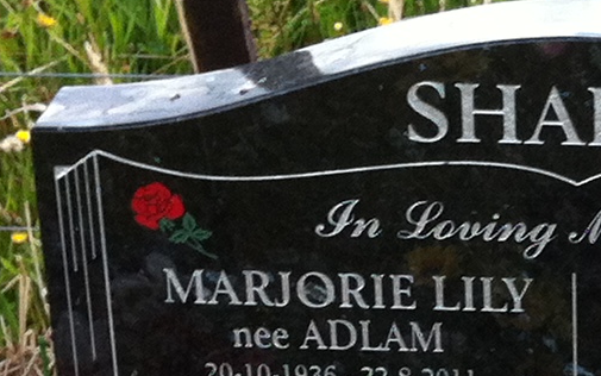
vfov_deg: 6.7
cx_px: 734
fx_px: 3113
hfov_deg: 10.8
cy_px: 715
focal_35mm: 190
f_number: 2.8
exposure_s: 1/311
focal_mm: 3.85
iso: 80
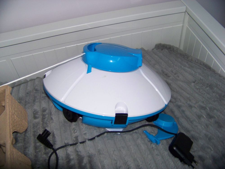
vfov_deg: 39.7
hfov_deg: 51.4
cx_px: 112
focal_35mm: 36
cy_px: 84
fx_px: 234
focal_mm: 5.85
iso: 200
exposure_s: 1/30
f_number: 2.8
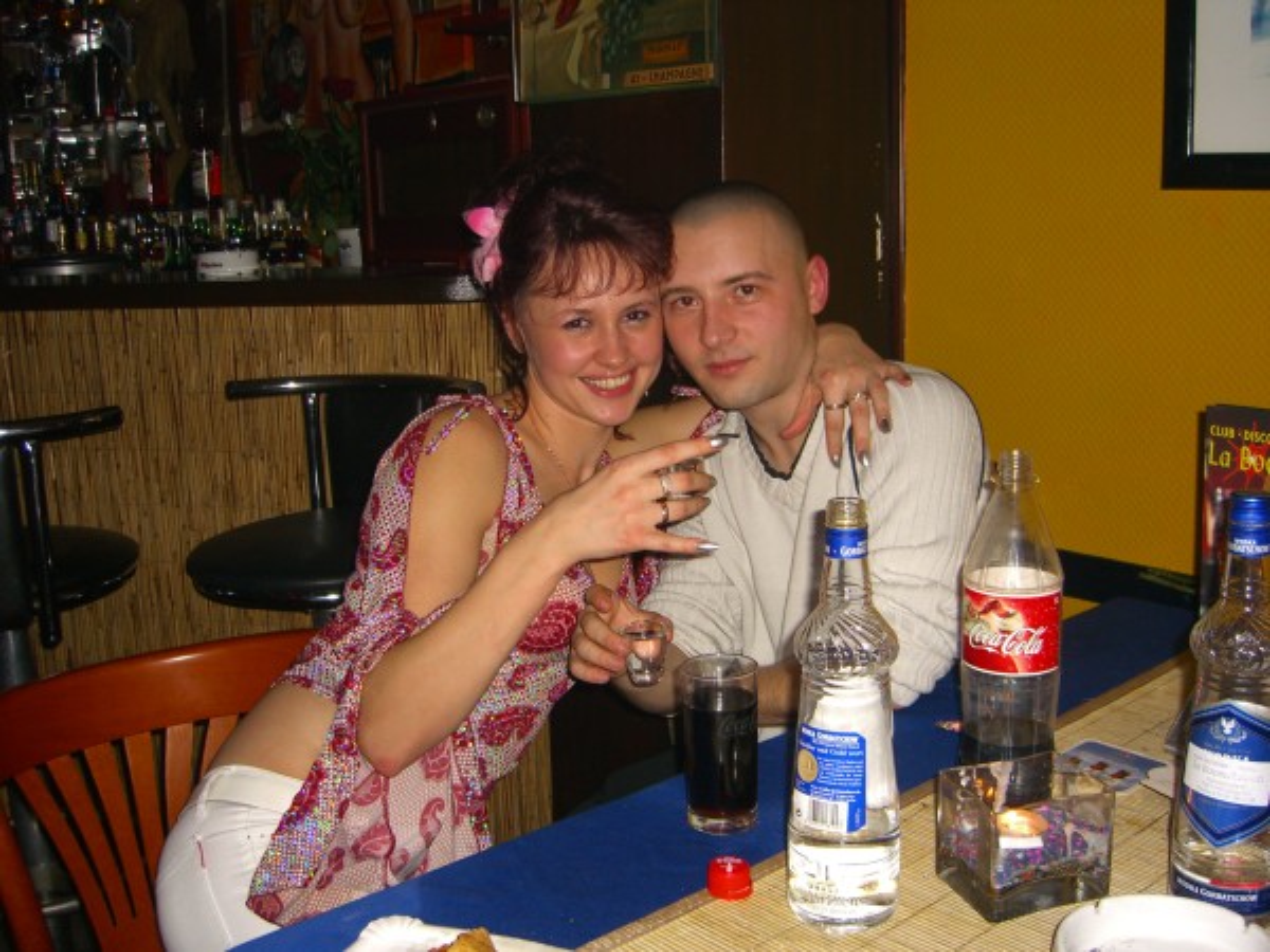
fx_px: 1394
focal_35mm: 38
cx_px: 635
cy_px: 476
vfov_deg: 37.7
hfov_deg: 49.0
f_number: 2.8
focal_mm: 7.9
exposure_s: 1/60
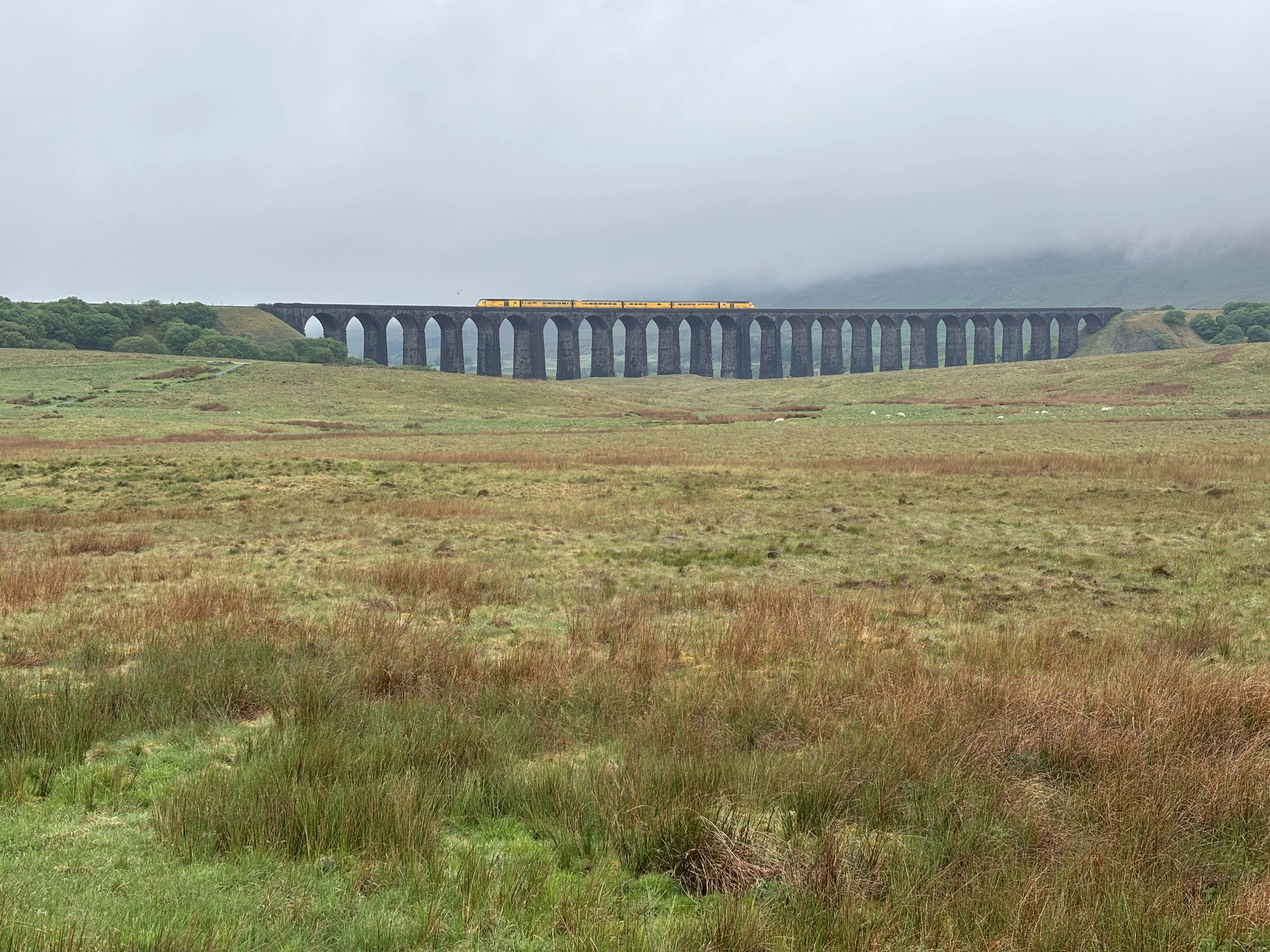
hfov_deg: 36.8
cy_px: 476
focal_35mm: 52
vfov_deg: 28.0
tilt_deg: -3.3
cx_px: 635
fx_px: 1908
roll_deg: +0.5
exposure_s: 1/792
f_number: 1.6
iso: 32
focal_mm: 5.96
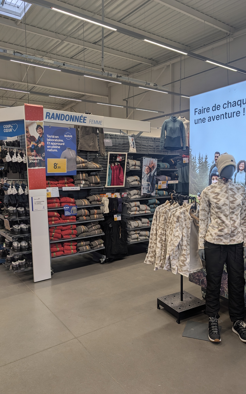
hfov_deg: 47.4
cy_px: 199
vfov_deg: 70.4
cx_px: 145
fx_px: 279
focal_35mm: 26
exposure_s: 1/56.6
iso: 19
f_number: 1.68
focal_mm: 6.9
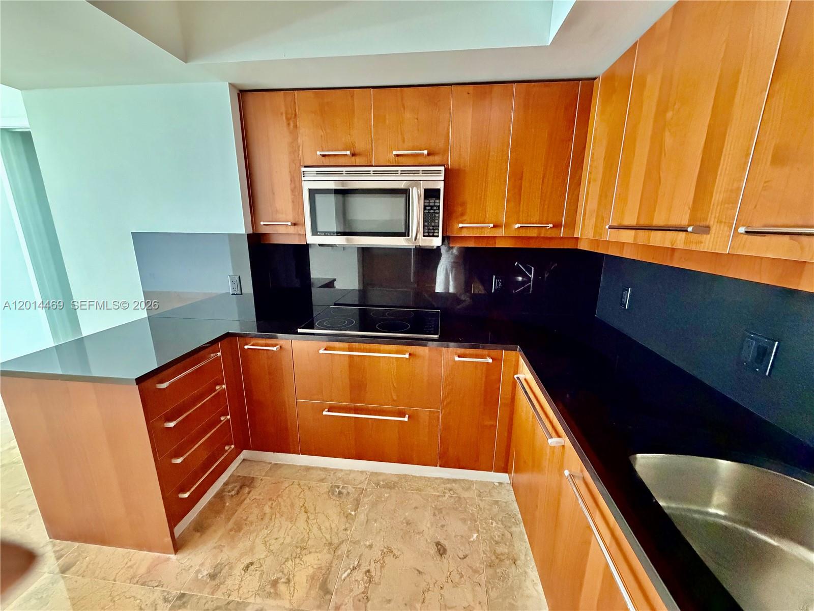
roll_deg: +0.1
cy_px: 306
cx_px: 407
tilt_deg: -14.7
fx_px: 329
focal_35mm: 14
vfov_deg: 85.7
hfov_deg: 102.1
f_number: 2.2
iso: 1000
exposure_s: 1/60
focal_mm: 2.22
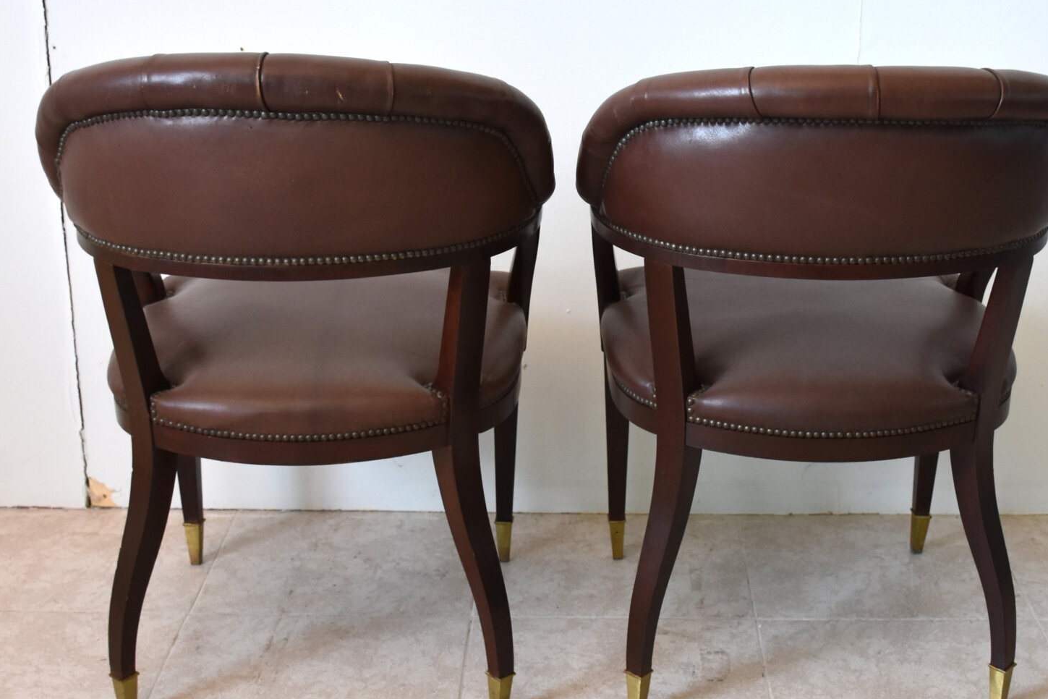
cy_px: 264
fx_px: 1543
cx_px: 612
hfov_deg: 37.4
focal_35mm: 53
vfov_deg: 25.4
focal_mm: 20
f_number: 4
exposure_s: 1/60
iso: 800
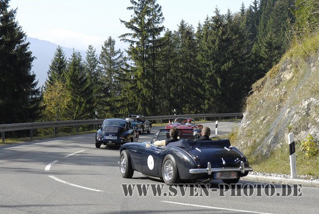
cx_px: 160
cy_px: 107
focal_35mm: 82
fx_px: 732
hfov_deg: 24.6
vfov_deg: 16.6
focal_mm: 55
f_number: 6.3
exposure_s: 1/400
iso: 320
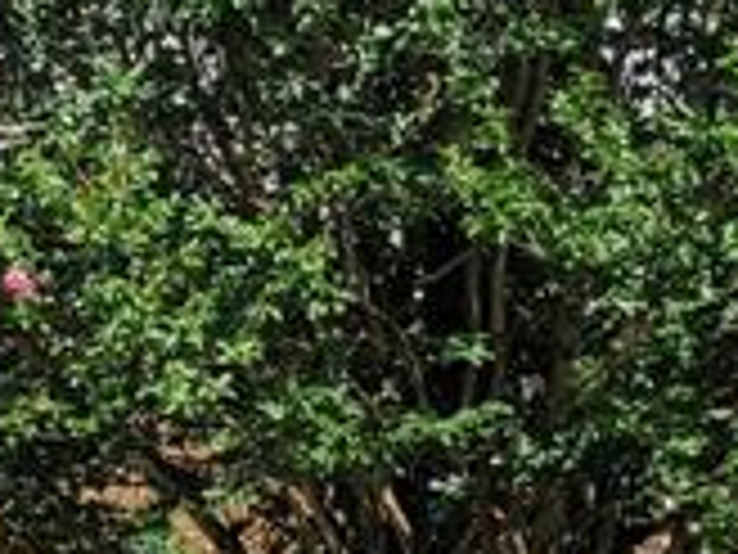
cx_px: -932
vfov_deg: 9.1
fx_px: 3454
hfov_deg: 10.7
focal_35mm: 162
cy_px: 649
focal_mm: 5.4
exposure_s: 1/2476
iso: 40
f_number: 1.8
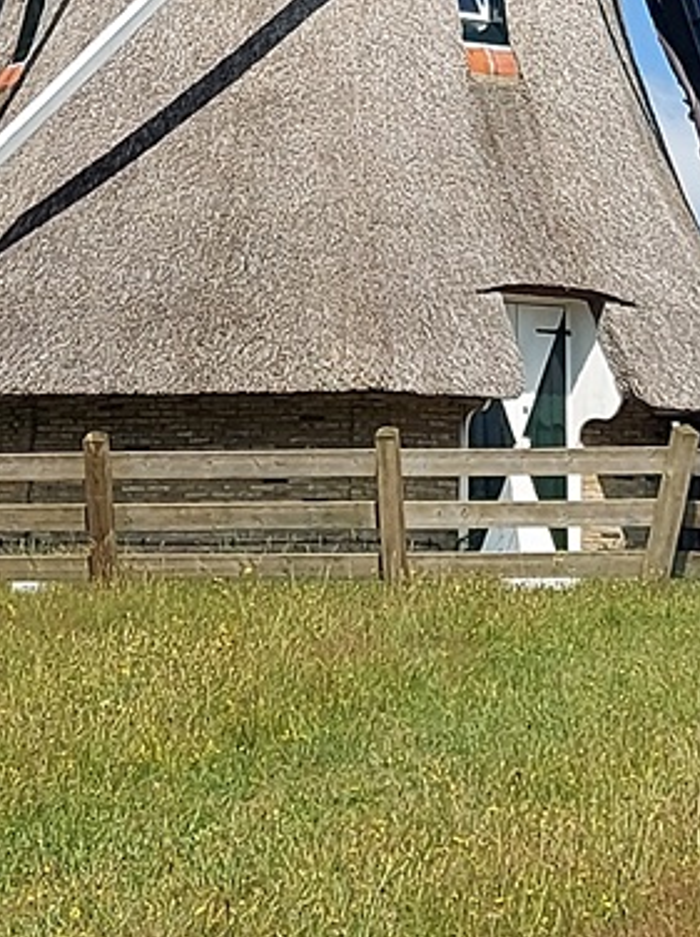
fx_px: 1757
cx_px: 585
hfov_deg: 22.2
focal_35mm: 65
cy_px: -293
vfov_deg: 25.5
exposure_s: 1/1209
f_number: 1.8
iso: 32
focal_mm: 5.23
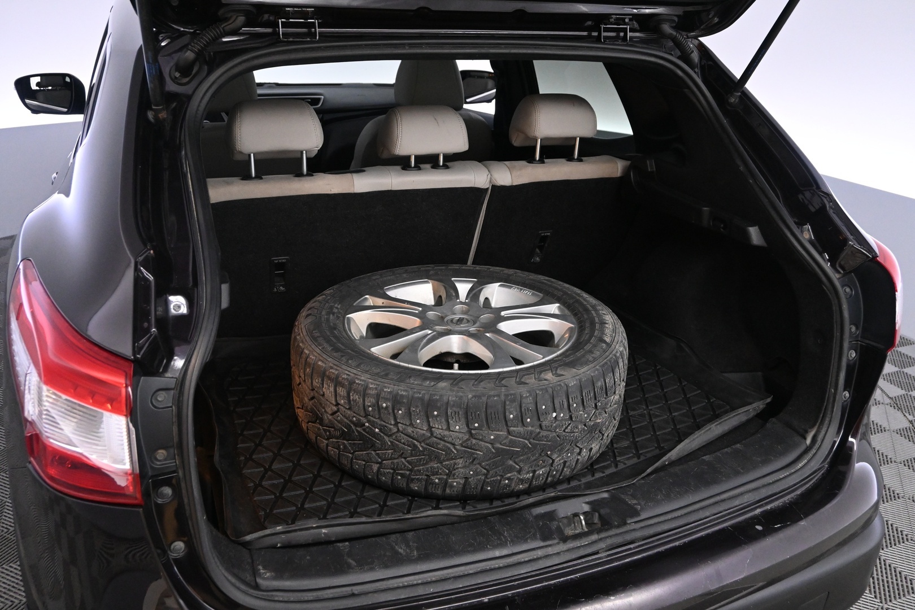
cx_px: 458
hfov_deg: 63.2
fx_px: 743
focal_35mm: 29
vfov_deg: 44.6
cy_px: 305
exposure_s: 1/80
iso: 3200
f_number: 4.5
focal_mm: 19.5
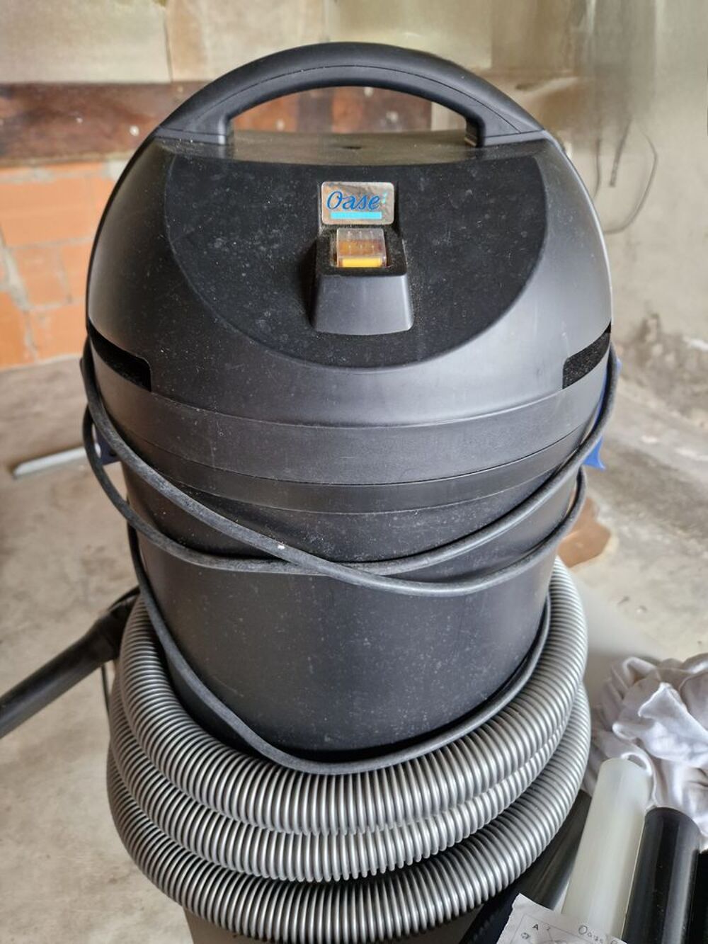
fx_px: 627
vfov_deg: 73.9
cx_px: 354
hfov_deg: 58.9
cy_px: 472
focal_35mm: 23
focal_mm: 5.4
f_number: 1.8
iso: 400
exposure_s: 1/100
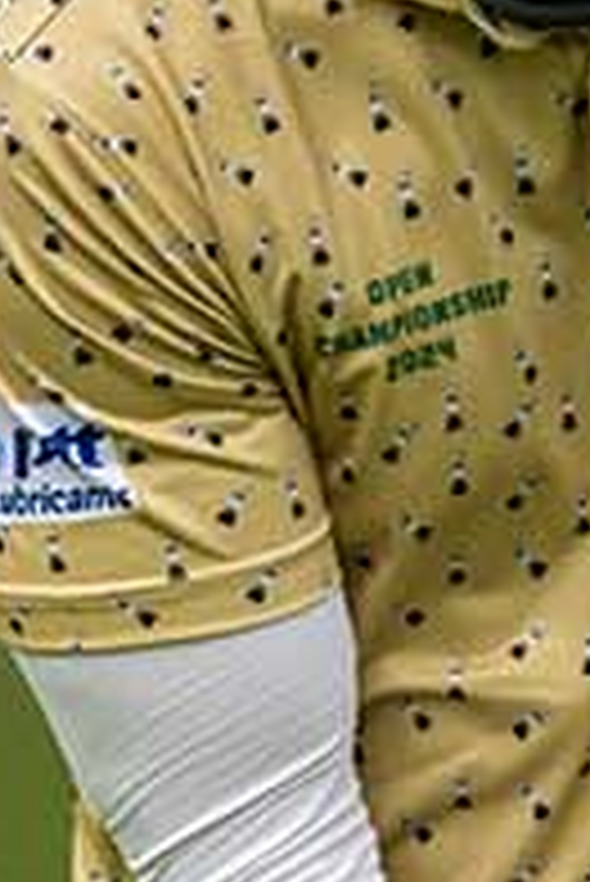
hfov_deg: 0.5
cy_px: 1503
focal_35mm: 2938
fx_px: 72093
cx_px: 730
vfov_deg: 0.7
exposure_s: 1/6400
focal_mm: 400
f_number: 3.2
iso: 360
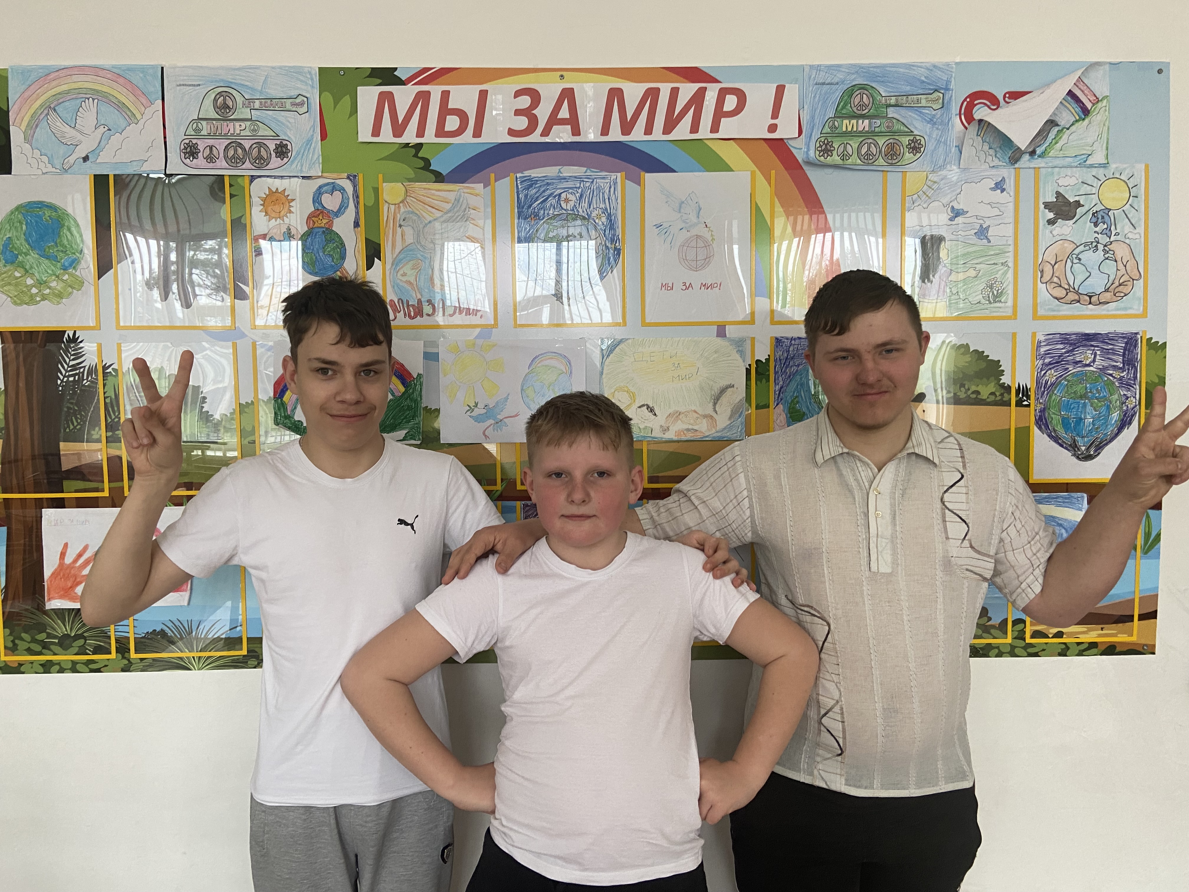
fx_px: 893
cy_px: 446
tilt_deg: -3.0
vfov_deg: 53.1
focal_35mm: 26
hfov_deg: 67.3
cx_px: 594
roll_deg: +0.6
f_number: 1.8
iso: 125
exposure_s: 1/70
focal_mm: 4.25
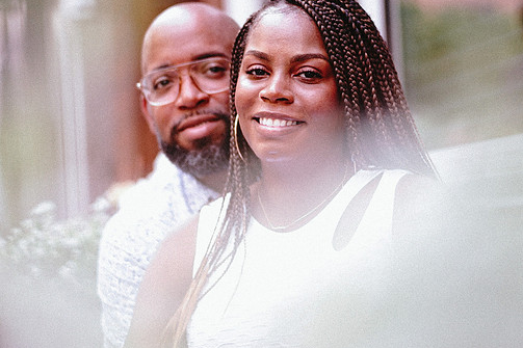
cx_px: 252
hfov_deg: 20.8
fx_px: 1423
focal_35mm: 98
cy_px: 162
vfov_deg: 14.0
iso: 400
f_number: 1.8
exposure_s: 1/250
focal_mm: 85
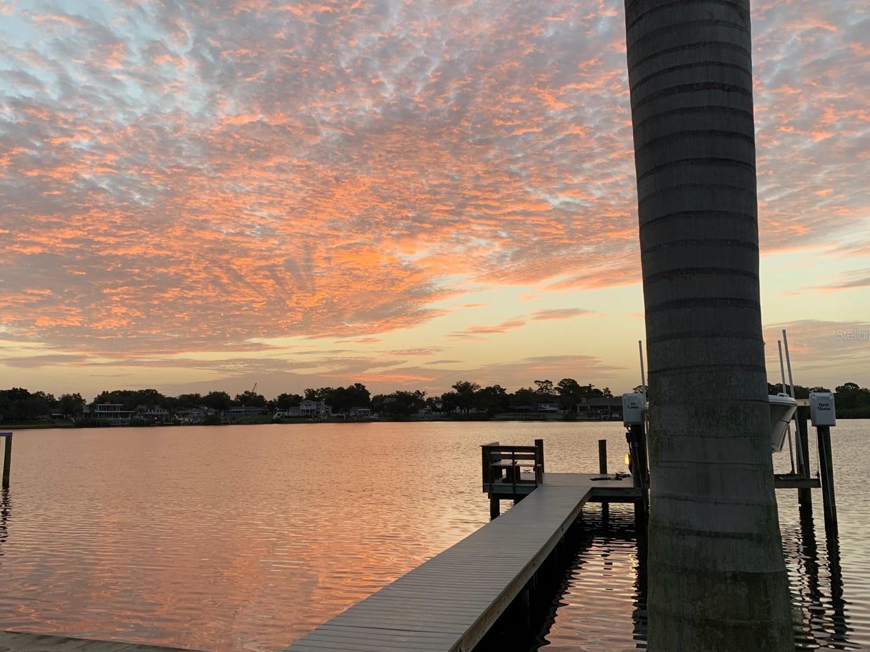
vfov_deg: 46.8
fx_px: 754
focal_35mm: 30
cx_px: 394
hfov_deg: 59.9
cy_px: 334
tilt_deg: +6.4
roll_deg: +0.4
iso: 50
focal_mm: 4.25
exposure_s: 1/122
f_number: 1.8
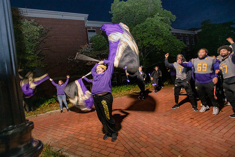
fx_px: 111
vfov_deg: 70.5
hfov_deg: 93.3
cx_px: 118
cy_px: 78
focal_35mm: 17
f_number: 5
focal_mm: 17
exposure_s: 1/40
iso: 5000
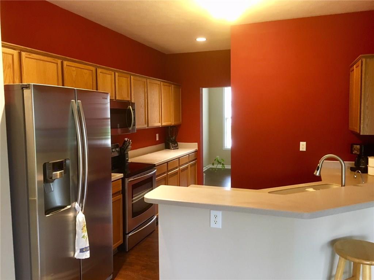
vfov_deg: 48.2
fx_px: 313
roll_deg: +1.3
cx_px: 187
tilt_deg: -4.0
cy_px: 140
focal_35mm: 29
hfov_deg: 61.7
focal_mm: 4.15
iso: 200
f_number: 2.2
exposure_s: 1/30
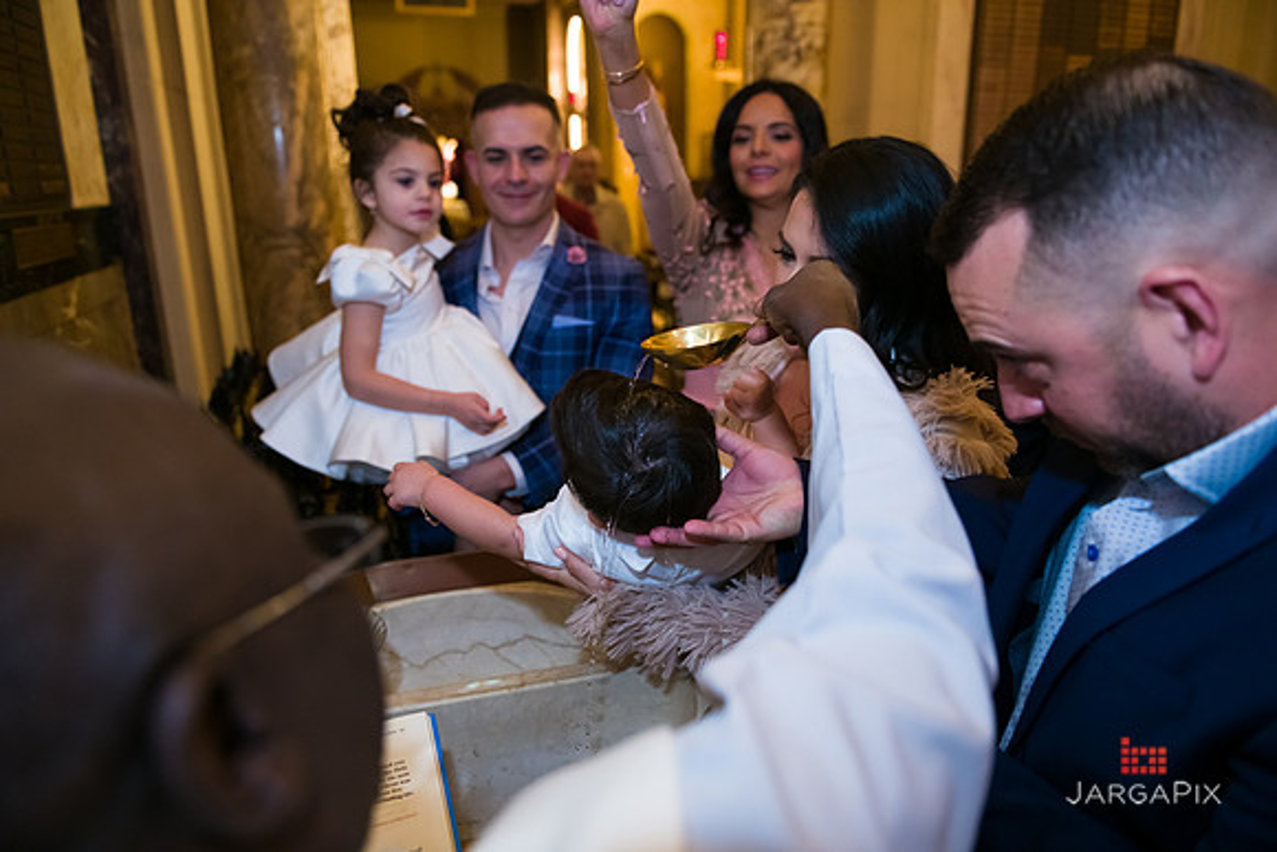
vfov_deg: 53.2
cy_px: 426
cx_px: 638
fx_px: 851
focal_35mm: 24
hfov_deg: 73.7
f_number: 3.2
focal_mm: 24
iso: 1600
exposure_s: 1/125
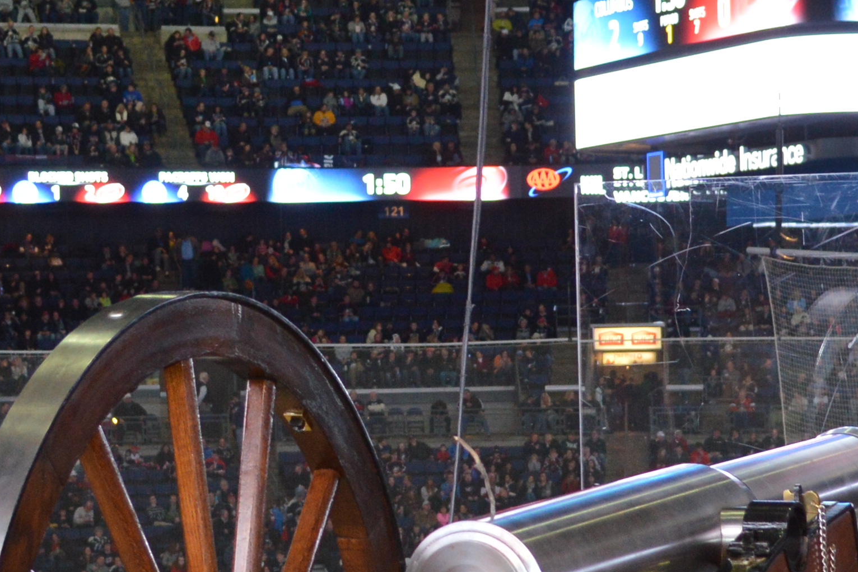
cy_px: 363
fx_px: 3646
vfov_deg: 9.0
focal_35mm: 153
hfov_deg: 13.4
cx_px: 493
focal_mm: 26
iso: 500
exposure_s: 1/60
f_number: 4.2
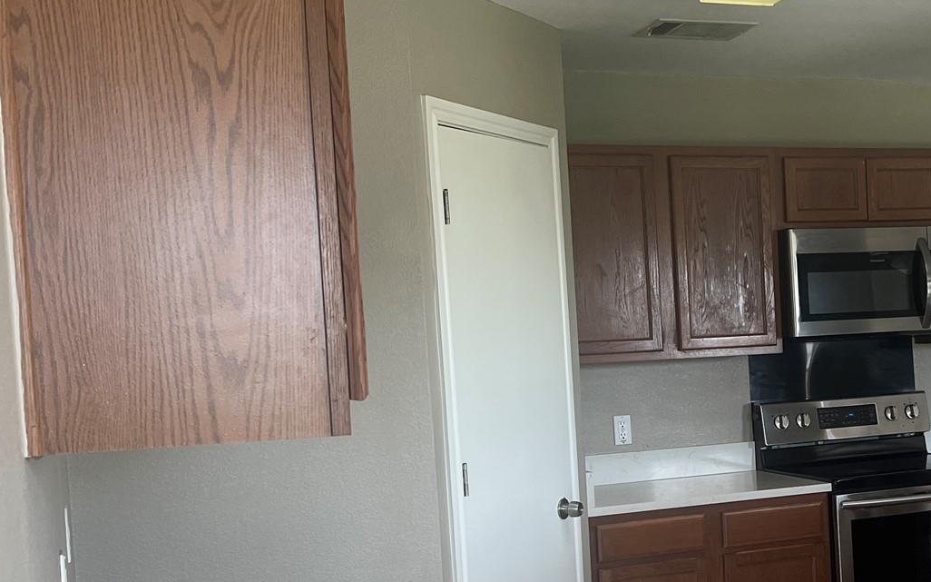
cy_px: 400
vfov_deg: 23.4
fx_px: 1395
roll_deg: +3.0
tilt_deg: -3.0
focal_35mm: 55
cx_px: 732
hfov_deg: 35.8
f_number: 1.5
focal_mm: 5.7
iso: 100
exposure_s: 1/120
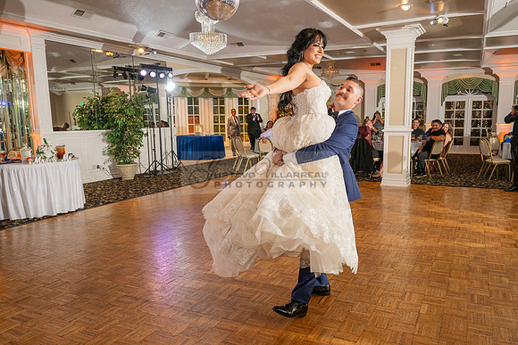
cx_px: 296
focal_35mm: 27
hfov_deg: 66.2
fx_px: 395
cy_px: 175
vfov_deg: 47.3
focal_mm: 24
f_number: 3.2
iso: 640
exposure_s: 1/160
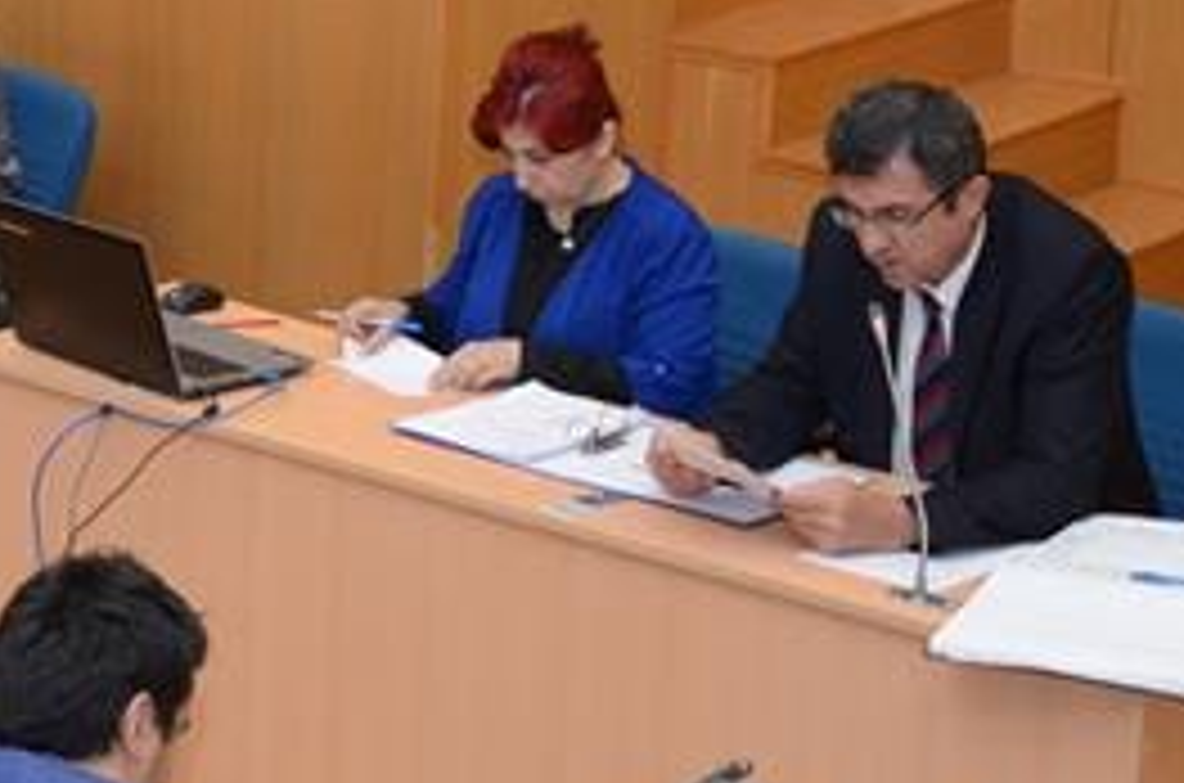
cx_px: -81
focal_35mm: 128
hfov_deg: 15.7
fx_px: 4200
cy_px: 144
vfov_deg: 10.6
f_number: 4
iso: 1250
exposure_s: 1/250
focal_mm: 28
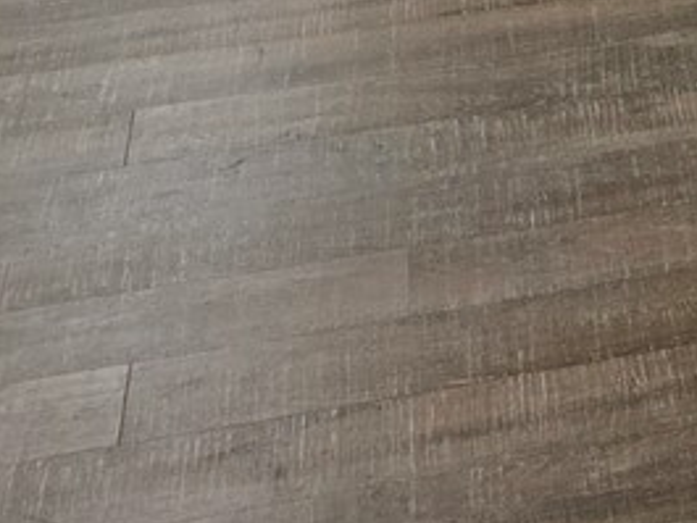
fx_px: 2800
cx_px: 1386
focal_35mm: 139
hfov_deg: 12.5
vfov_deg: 8.8
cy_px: -1041
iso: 320
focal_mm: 6.3
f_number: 1.7
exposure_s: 1/120
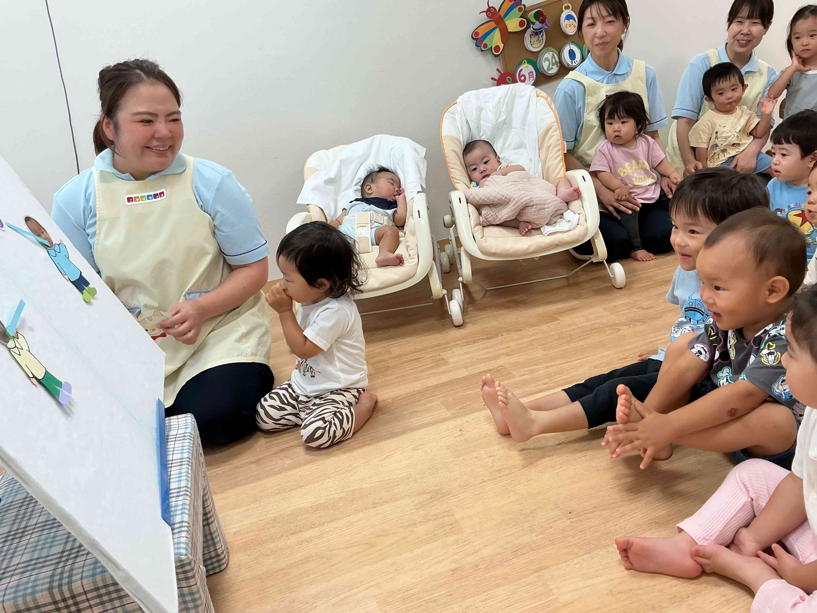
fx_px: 684
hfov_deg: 61.7
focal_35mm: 29
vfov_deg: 48.2
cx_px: 408
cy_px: 306
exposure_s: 1/120
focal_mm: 3
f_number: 1.8
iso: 32
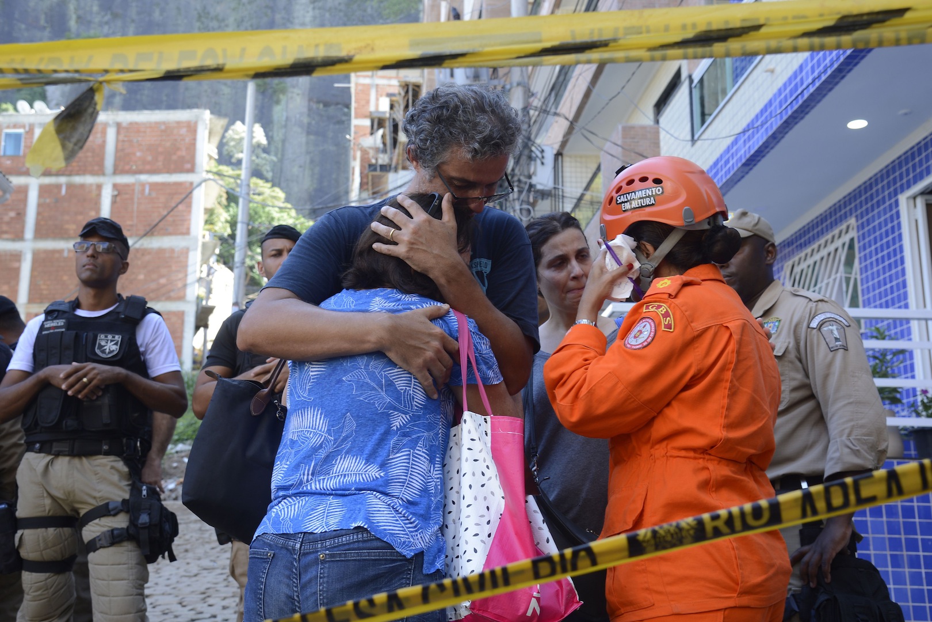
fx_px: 984
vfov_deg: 35.1
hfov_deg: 50.7
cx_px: 466
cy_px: 311
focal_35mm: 38
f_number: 6.3
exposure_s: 1/100
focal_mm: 38
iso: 400
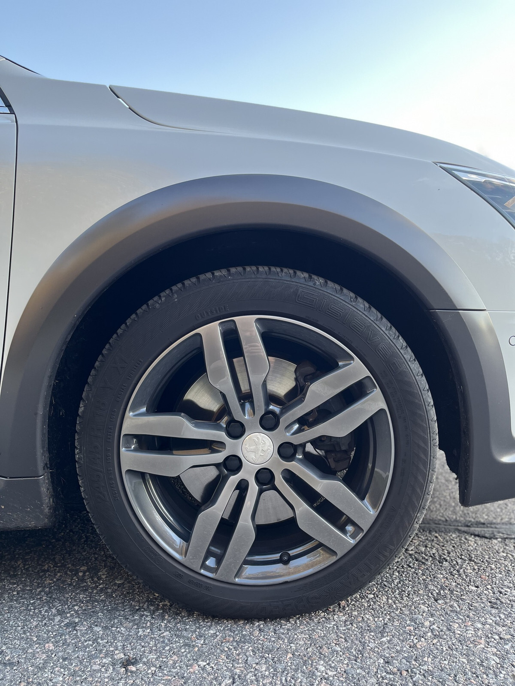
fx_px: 516
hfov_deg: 53.1
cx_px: 258
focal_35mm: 26
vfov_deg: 67.3
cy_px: 343
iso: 40
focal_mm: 5.1
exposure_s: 1/121
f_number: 1.6
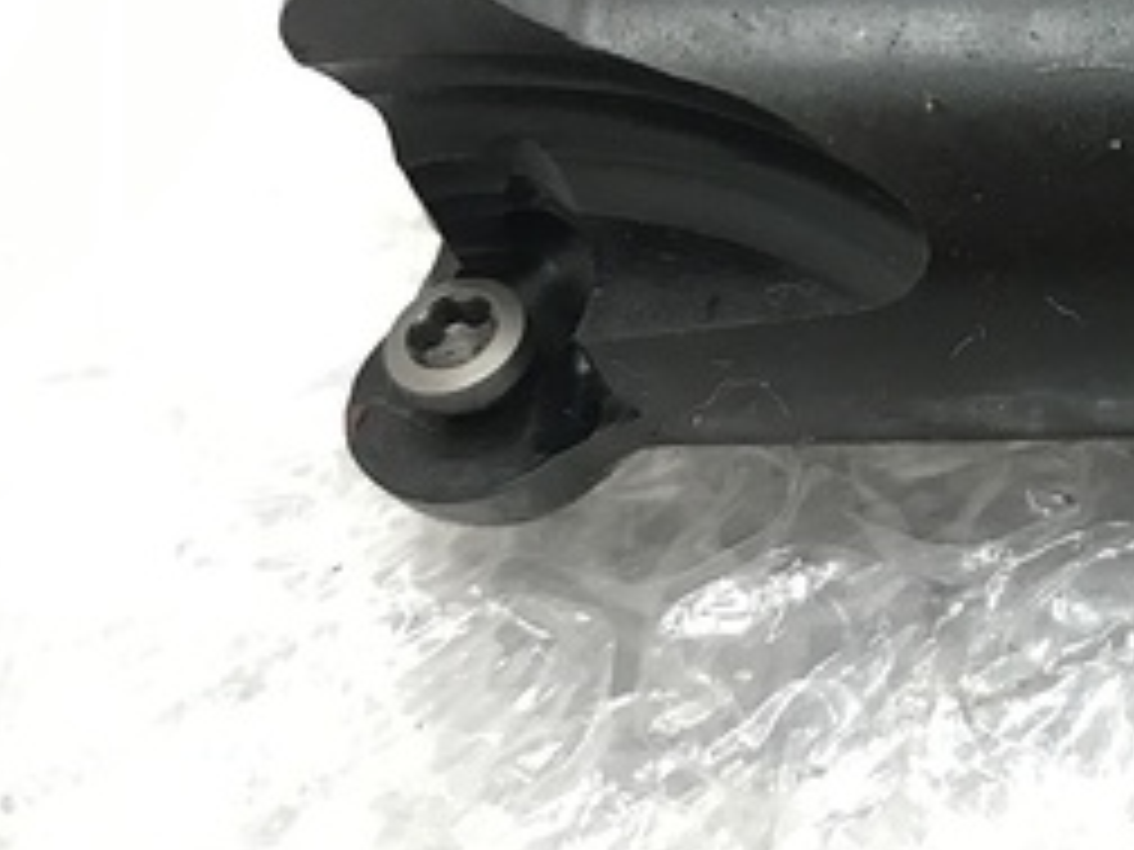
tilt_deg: -47.1
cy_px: 40
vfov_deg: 20.2
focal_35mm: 71
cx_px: 1332
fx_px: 2326
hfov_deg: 24.9
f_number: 1.8
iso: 40
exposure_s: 1/17
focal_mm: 3.99
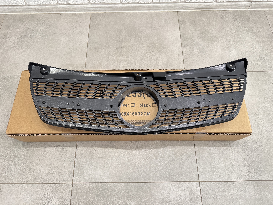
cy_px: 102
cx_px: 136
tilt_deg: -66.1
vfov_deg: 56.8
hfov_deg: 71.6
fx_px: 189
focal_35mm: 24
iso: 320
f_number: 1.78
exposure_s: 1/60
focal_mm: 6.76
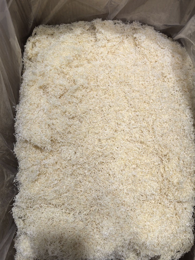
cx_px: 98
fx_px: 203
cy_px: 130
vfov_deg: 65.3
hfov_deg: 51.3
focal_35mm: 27
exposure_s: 1/50
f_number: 2
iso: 400
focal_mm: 6.98
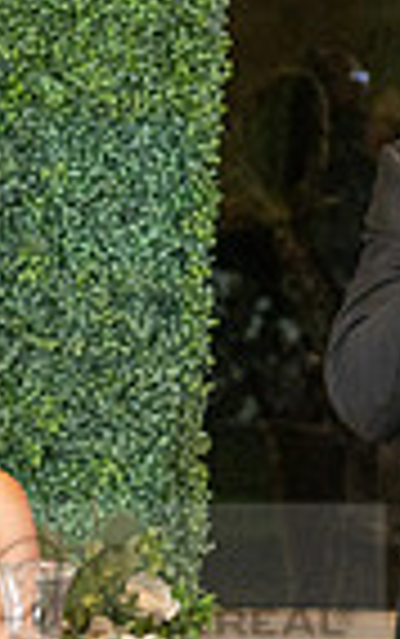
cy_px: 610
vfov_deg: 8.7
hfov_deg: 5.4
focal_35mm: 241
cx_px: 4
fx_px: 4195
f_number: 3.5
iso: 800
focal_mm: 58
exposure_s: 1/160
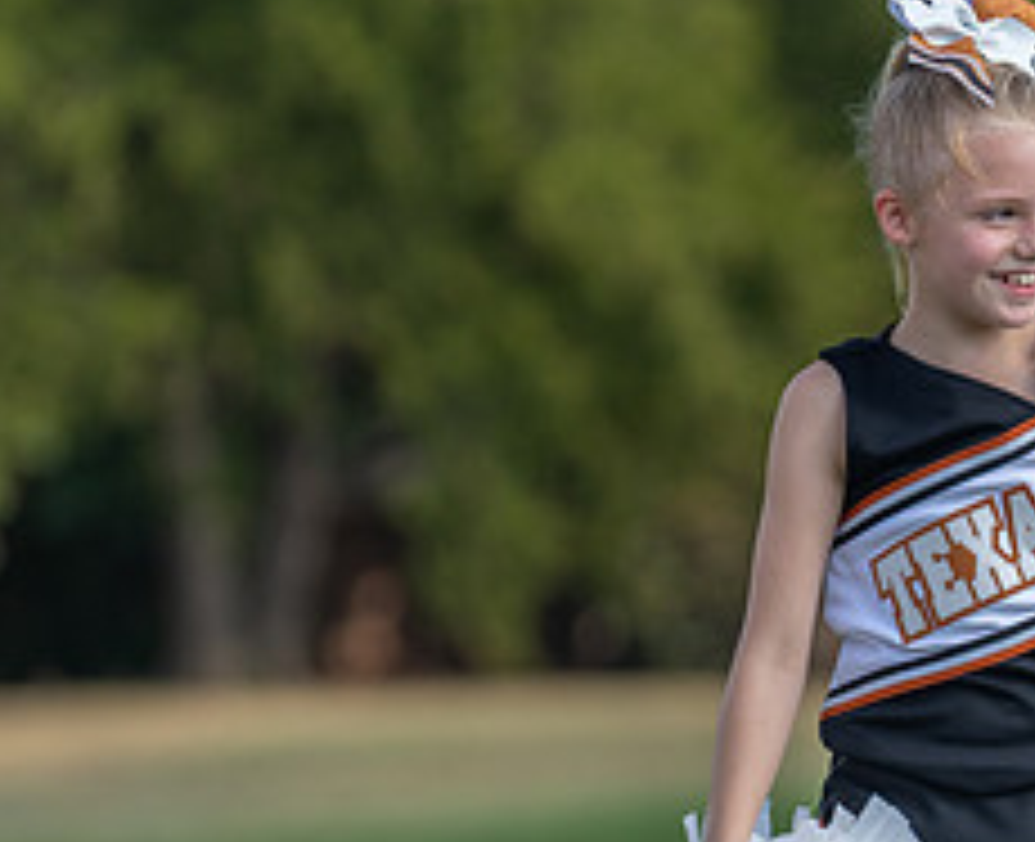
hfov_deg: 3.4
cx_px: 889
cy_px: 666
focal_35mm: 559
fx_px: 17233
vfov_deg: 2.8
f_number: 3.5
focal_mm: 200
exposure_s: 1/1000
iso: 125
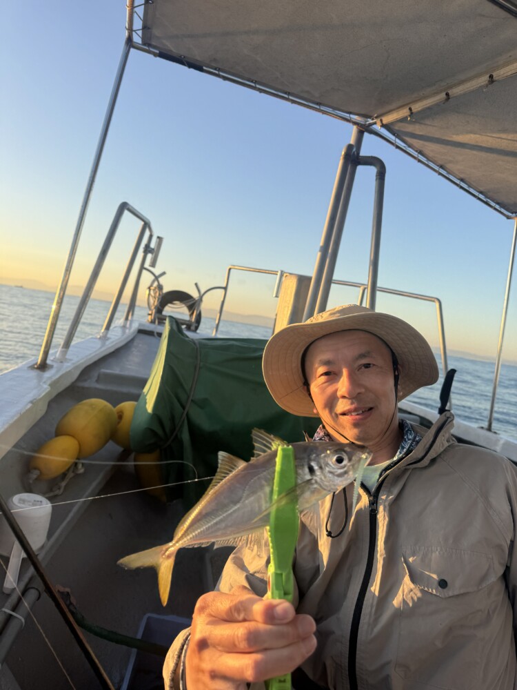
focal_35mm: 24
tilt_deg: -1.2
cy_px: 345
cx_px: 258
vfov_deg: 71.6
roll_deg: -10.0
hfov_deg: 56.8
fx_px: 478
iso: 80
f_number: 1.78
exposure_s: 1/966
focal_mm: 6.76
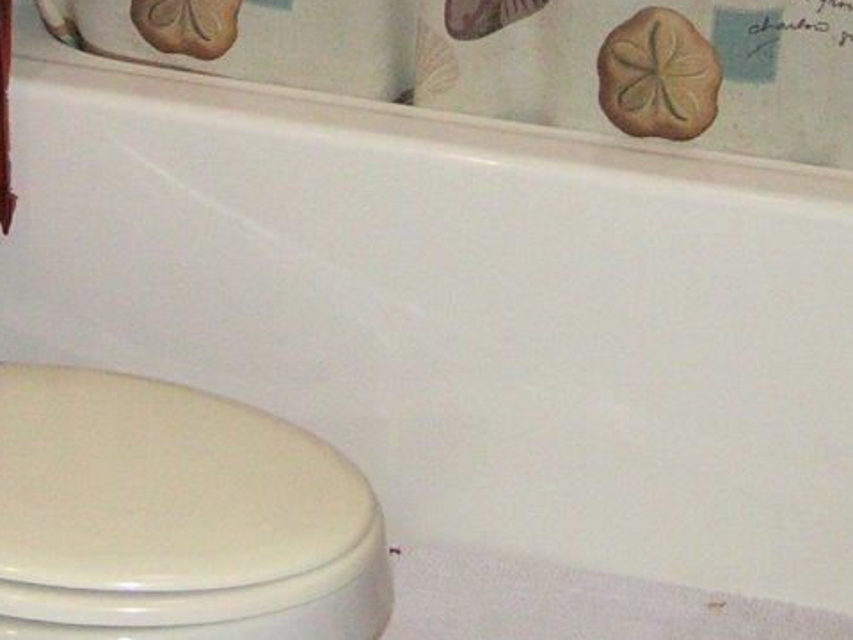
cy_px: -130
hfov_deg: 17.1
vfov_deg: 12.7
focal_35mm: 114
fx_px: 2809
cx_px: 188
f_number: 2.8
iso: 200
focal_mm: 6.3
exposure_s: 1/40
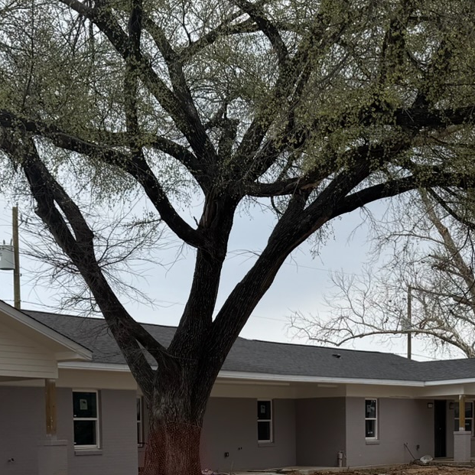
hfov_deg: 24.6
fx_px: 1087
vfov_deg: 23.3
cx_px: 218
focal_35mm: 70
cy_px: 512
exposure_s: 1/3021
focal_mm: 6.76
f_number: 1.78
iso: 80
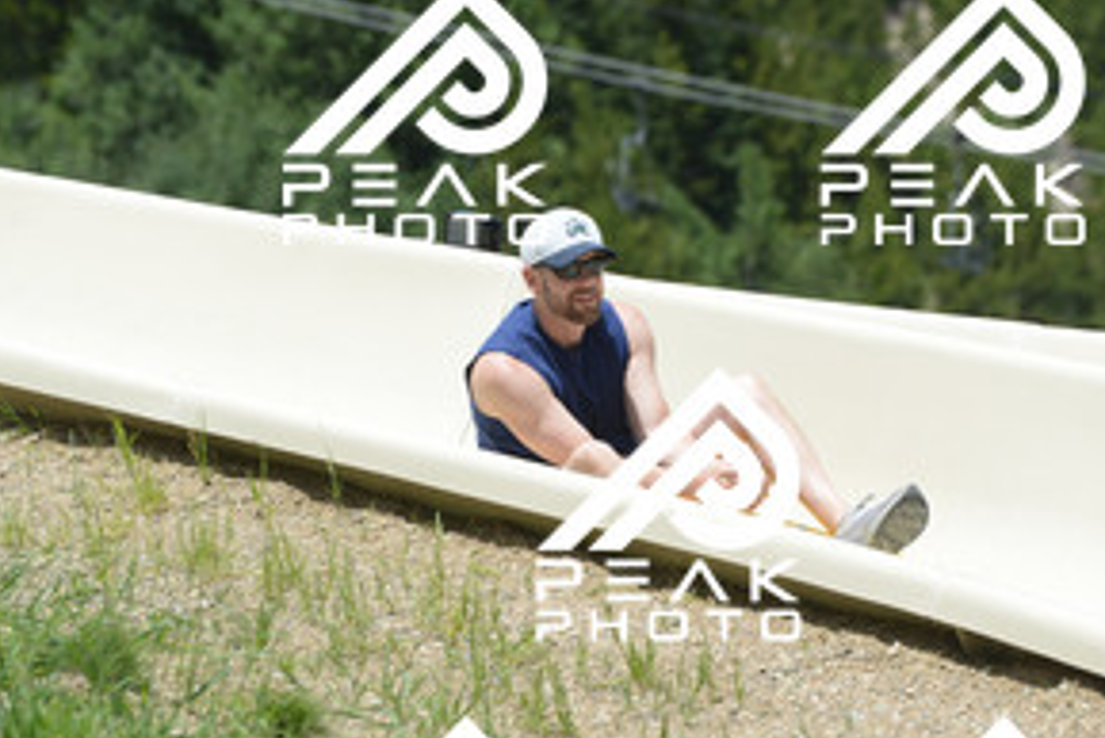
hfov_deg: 7.6
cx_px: 684
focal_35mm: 270
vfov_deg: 5.1
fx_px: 8291
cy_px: 480
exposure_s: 1/1250
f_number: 6.3
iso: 360
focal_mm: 195
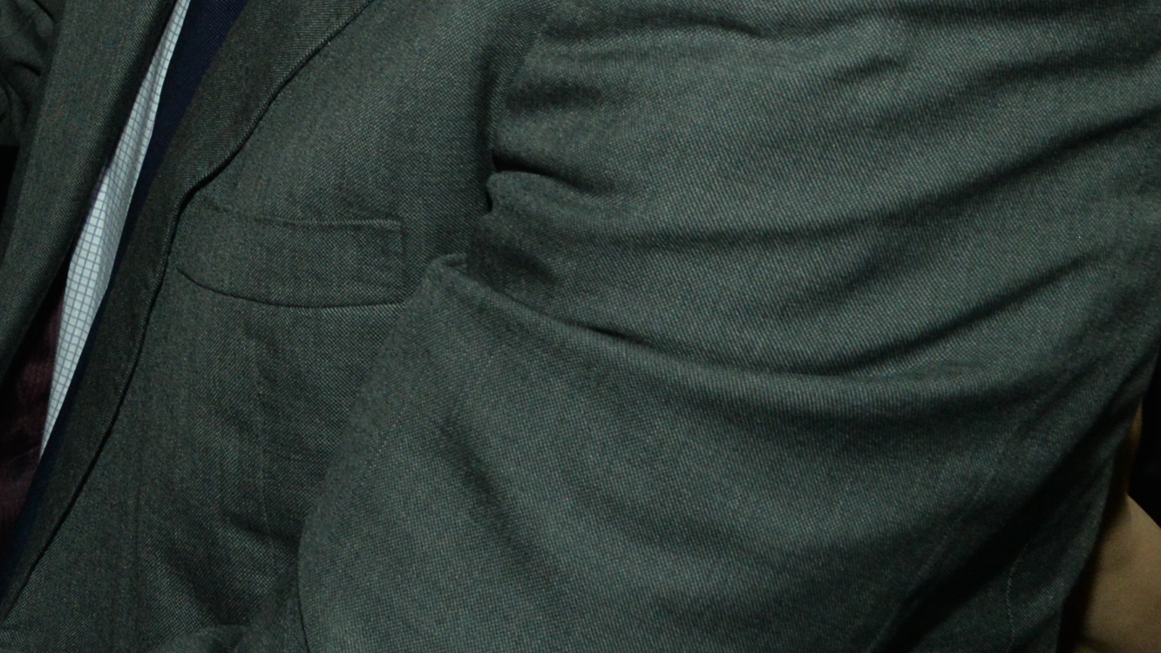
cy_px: -387
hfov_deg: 17.6
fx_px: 3386
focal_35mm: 110
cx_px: -527
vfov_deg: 10.6
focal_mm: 31
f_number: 8
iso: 1250
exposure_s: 1/60
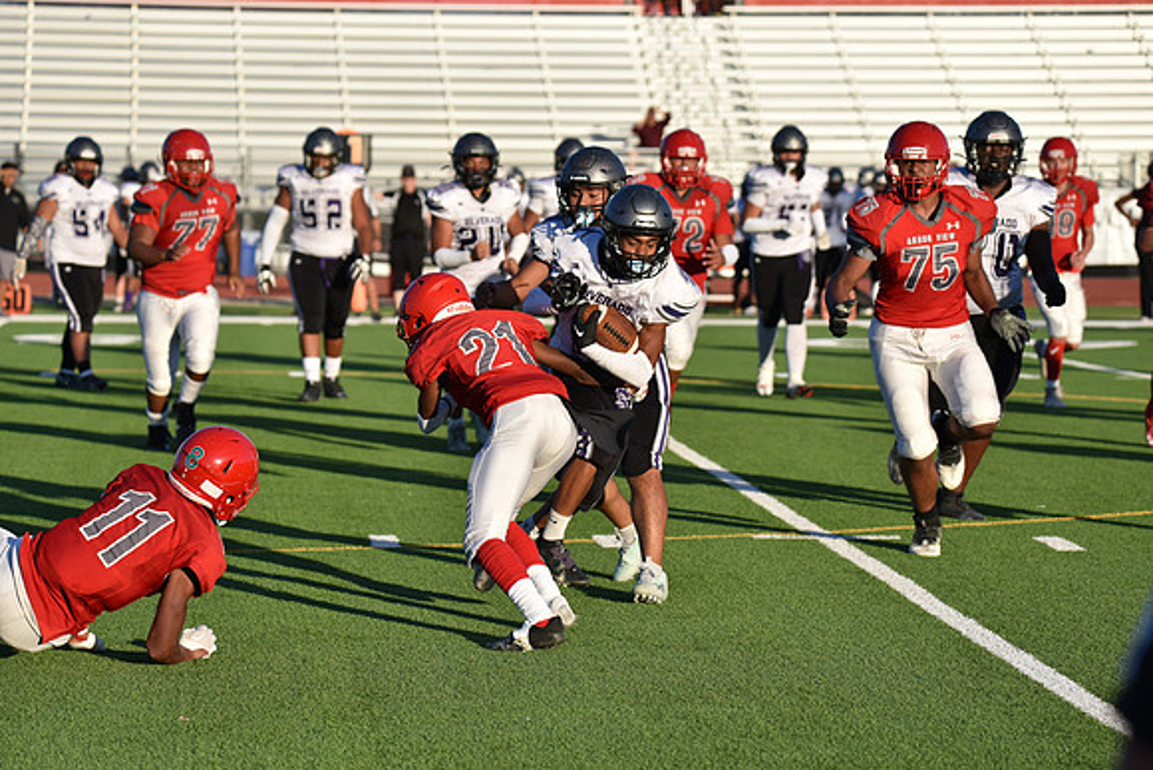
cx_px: 576
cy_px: 385
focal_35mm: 150
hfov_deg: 13.7
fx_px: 4805
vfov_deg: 9.2
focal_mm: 150
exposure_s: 1/4000
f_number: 5.6
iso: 800
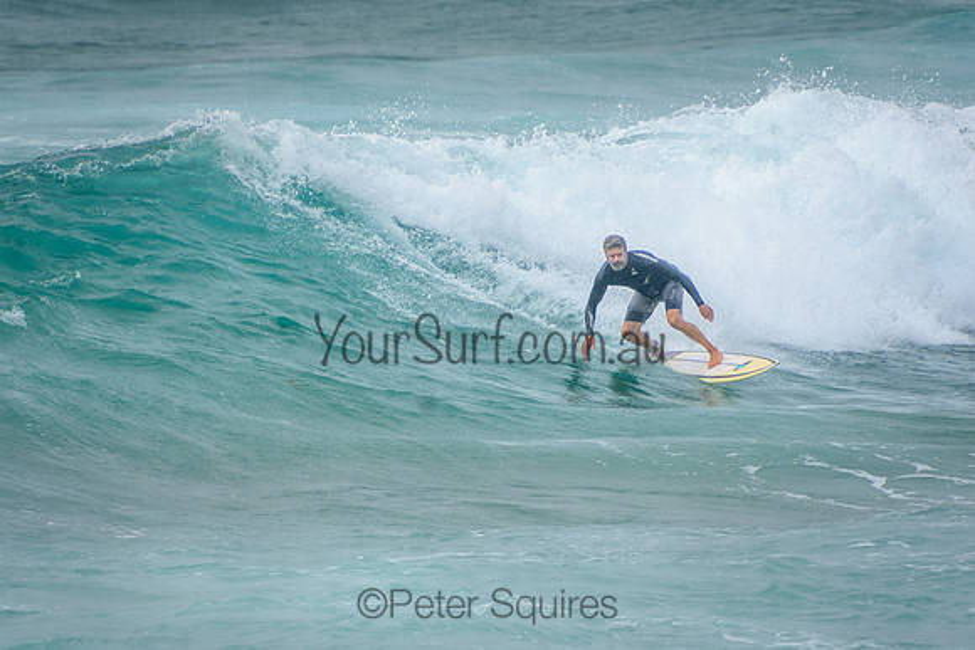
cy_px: 325
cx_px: 488
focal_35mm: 600
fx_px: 16253
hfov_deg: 3.4
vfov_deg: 2.3
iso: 400
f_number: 5.6
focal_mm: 400
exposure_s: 1/2000
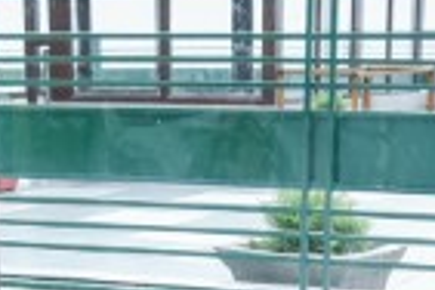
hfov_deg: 16.7
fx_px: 1486
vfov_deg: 10.4
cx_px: 221
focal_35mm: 123
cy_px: 548
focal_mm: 16
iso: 800
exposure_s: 1/50
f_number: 8
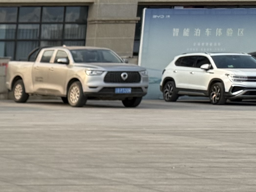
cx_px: -437
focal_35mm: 131
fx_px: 969
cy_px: 255
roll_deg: +1.2
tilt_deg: -8.5
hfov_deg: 11.3
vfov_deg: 11.0
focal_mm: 6.76
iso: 80
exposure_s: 1/2801
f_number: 1.78
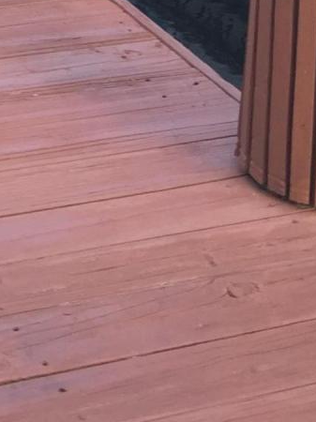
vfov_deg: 12.7
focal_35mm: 129
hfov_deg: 10.8
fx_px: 1572
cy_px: -501
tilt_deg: -5.9
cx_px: -230
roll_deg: -2.9
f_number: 2.2
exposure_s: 1/60
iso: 32
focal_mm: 4.15
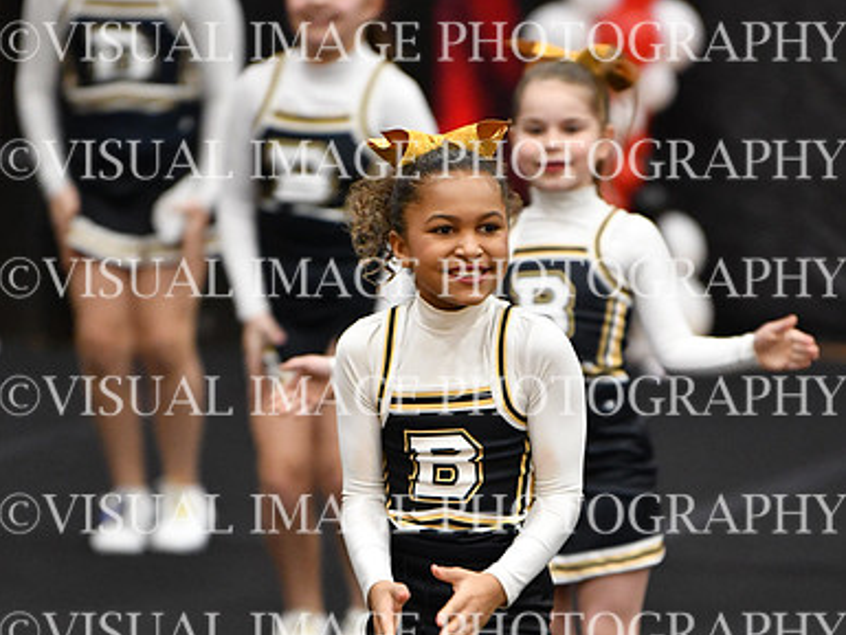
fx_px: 10635
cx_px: 423
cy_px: 455
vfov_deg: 3.4
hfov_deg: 4.6
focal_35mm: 435
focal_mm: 200
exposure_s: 1/800
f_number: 2.8
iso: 5000
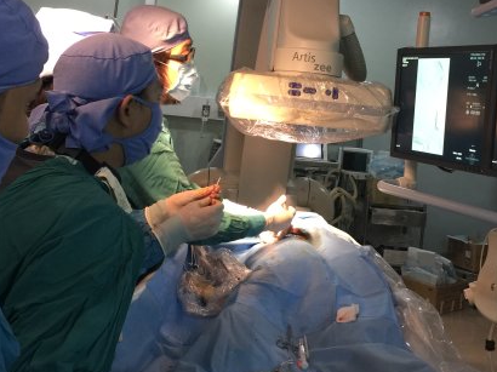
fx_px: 674
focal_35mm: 47
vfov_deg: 30.6
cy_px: 120
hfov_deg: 40.4
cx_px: 264
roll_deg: -6.0
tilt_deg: -1.7
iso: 80
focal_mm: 4.15
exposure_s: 1/17
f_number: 2.2
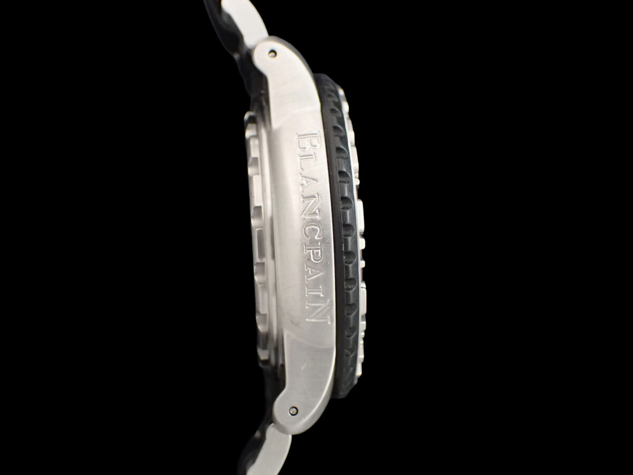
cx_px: 316
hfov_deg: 38.2
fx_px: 914
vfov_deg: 29.1
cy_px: 238
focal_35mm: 50
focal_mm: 9.01
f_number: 3.2
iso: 1250
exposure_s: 1/50
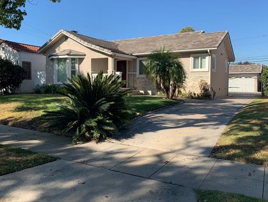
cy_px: 89
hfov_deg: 58.2
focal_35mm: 31
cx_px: 119
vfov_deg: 45.4
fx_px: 240
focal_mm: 4.25
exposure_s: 1/1368
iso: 25
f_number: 1.8
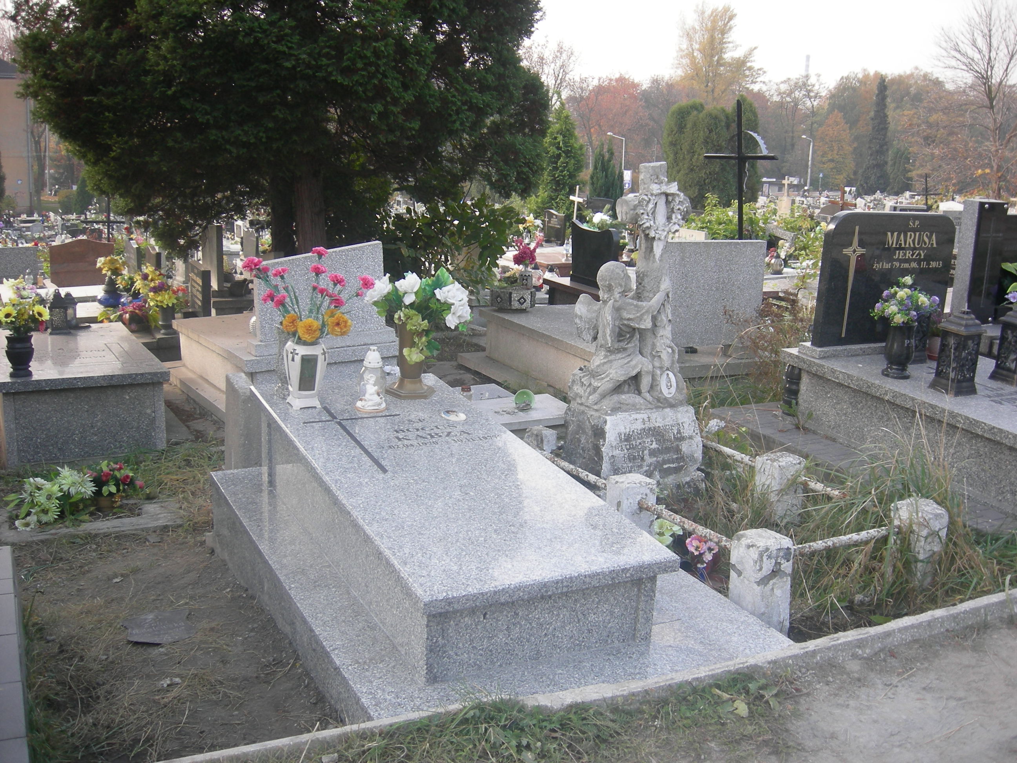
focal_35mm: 36
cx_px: 508
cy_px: 382
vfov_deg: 39.7
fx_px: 1058
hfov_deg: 51.4
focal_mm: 7.5
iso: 64
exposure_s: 1/135
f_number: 4.8
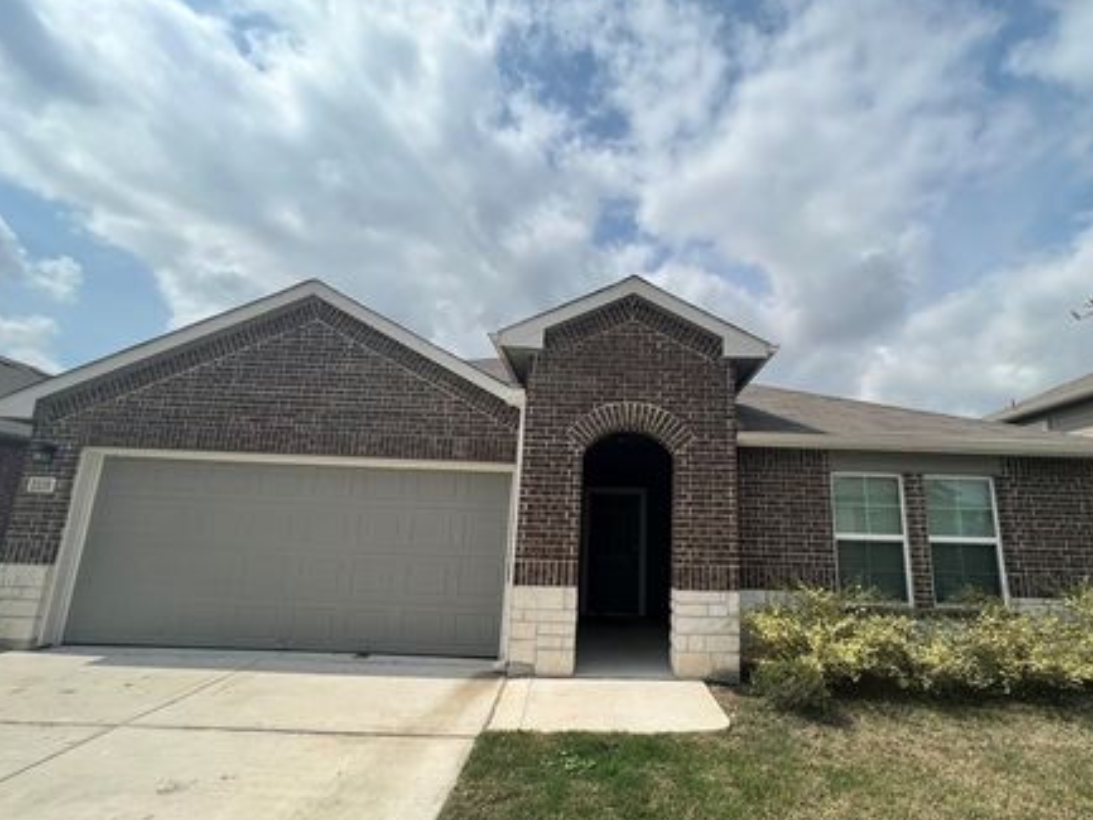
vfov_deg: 81.6
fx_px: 474
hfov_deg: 97.8
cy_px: 443
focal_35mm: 15
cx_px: 603
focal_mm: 1.57
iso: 32
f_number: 1.8
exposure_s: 1/2222
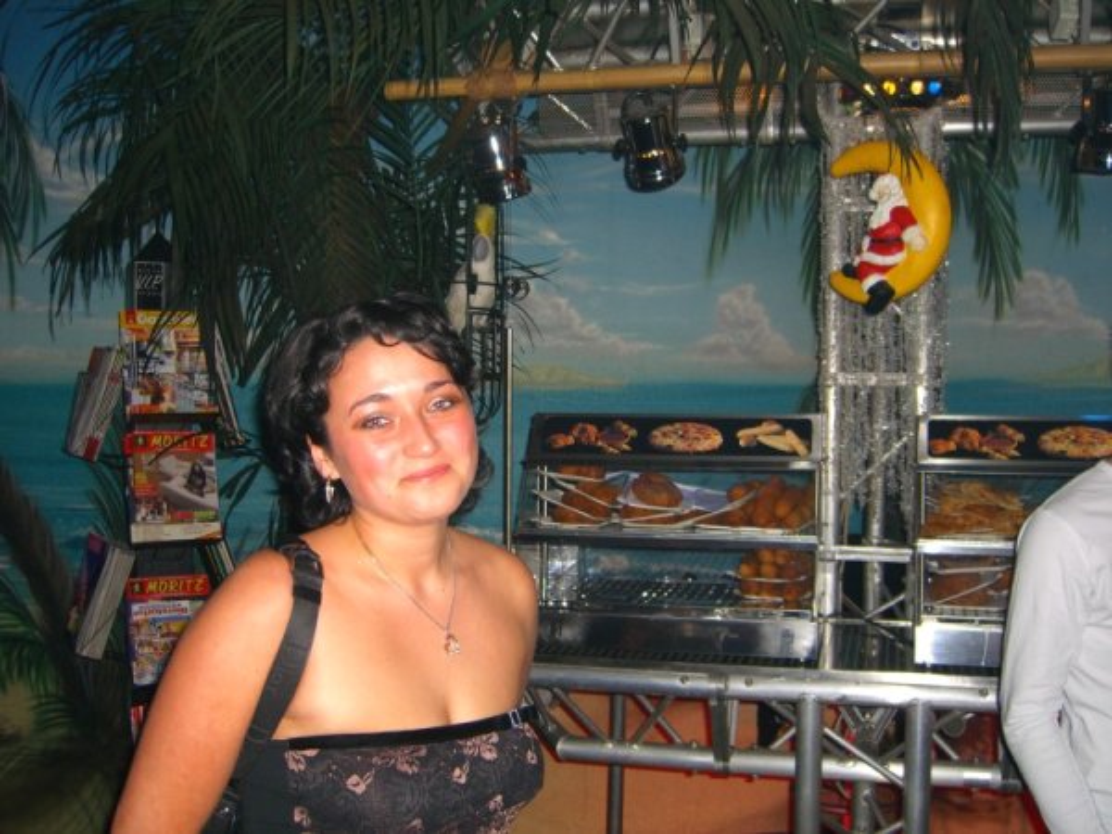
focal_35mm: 38
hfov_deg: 49.0
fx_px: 1221
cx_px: 556
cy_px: 417
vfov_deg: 37.7
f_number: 2.8
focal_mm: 7.9
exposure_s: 1/60
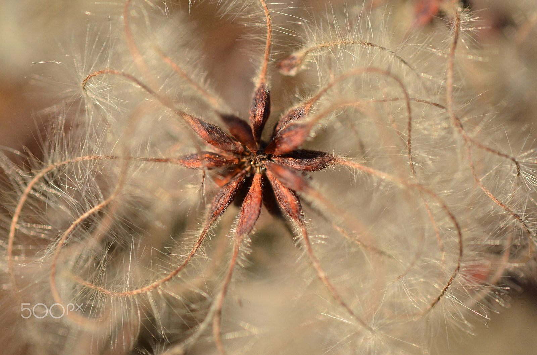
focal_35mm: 90
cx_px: 268
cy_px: 178
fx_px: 1339
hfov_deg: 22.7
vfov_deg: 15.1
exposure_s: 1/500
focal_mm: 60
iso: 500
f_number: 5.6
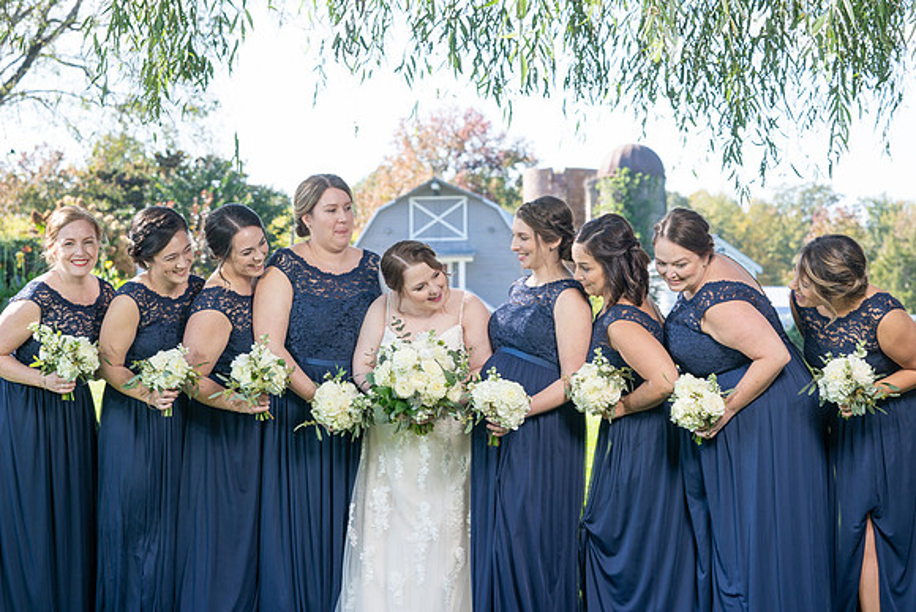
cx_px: 490
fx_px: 2041
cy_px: 285
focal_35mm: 80
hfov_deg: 25.3
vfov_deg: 17.0
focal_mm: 75
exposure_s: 1/200
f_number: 5.6
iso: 200
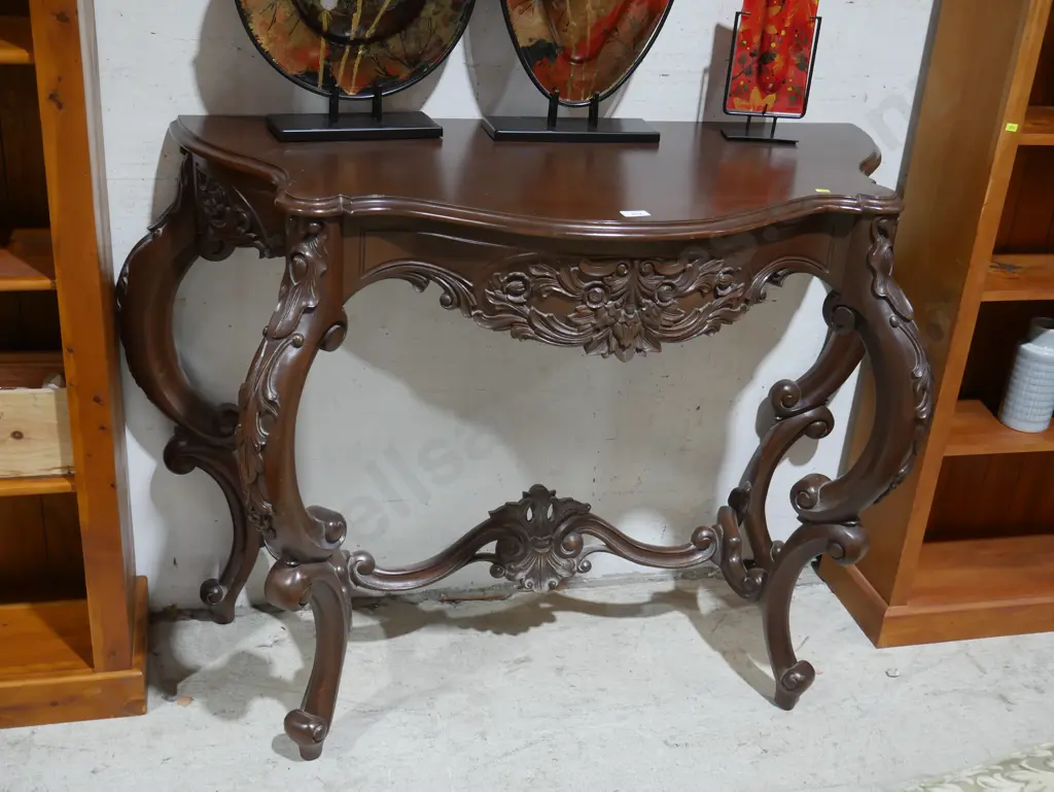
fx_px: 1219
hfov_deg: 46.8
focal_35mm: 40
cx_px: 527
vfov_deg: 36.0
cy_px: 396
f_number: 4.5
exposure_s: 1/60
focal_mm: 20
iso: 640
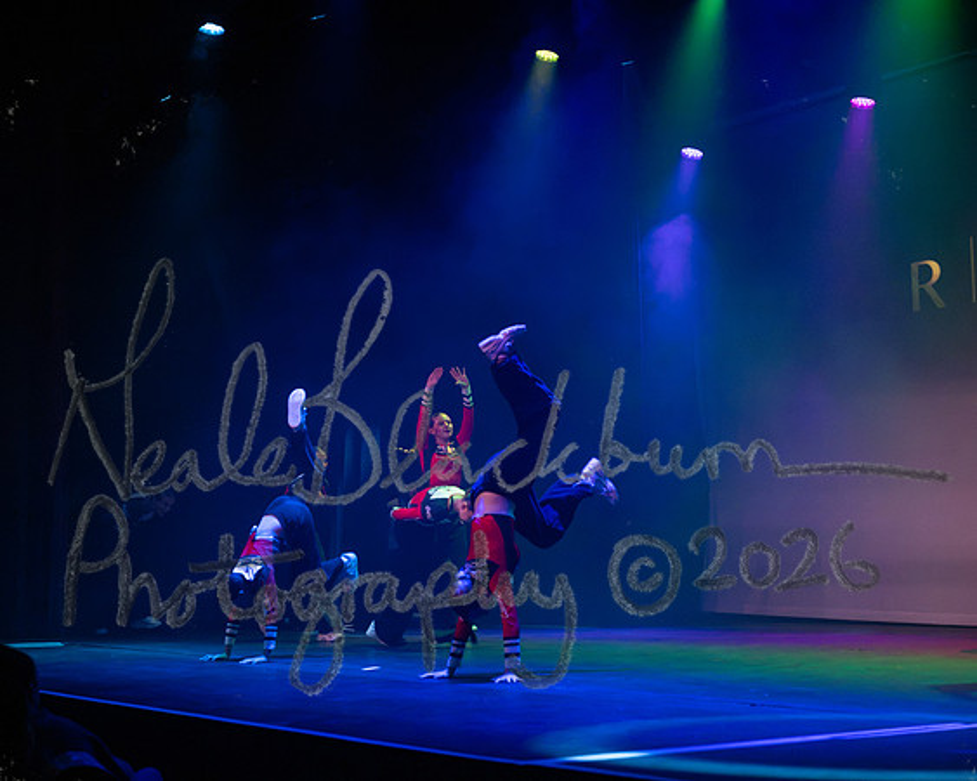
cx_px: 422
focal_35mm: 56
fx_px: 1628
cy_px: 390
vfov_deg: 27.0
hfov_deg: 33.3
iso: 6400
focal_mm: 50
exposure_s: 1/400
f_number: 5
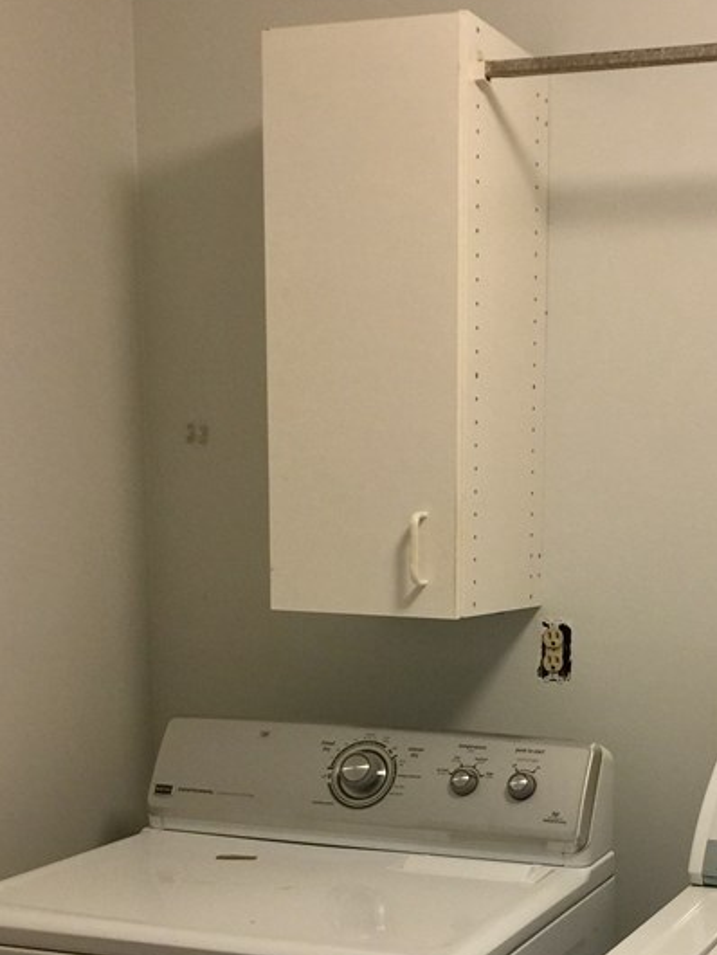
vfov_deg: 33.2
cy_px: 780
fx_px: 1545
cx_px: 562
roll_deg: +0.4
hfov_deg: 25.7
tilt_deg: -9.9
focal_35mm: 56
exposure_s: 1/15
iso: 50
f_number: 2.2
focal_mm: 4.15
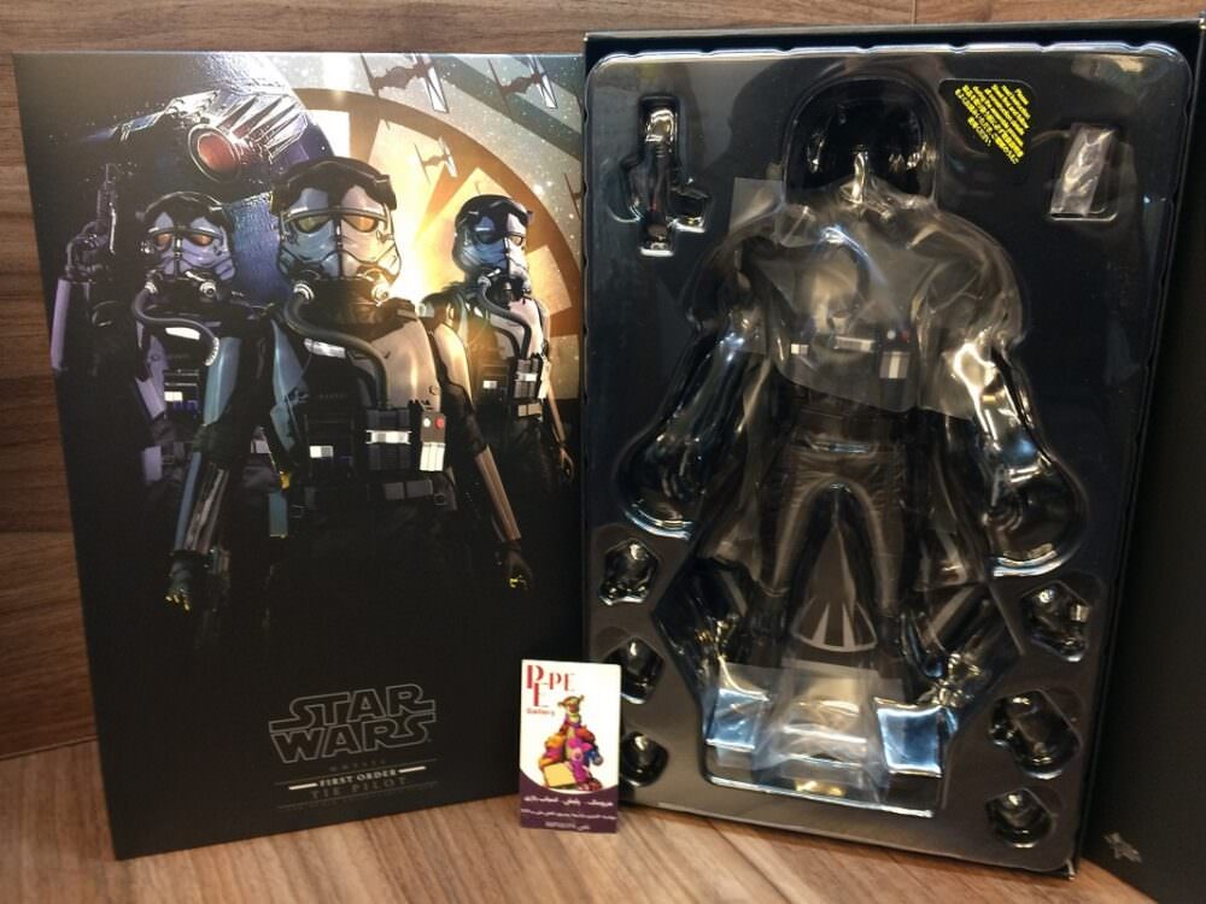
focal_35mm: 29
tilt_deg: -18.8
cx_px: 603
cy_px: 452
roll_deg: -3.4
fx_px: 1010
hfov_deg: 61.7
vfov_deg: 48.2
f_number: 2.2
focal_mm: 4.15
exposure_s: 1/33
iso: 160
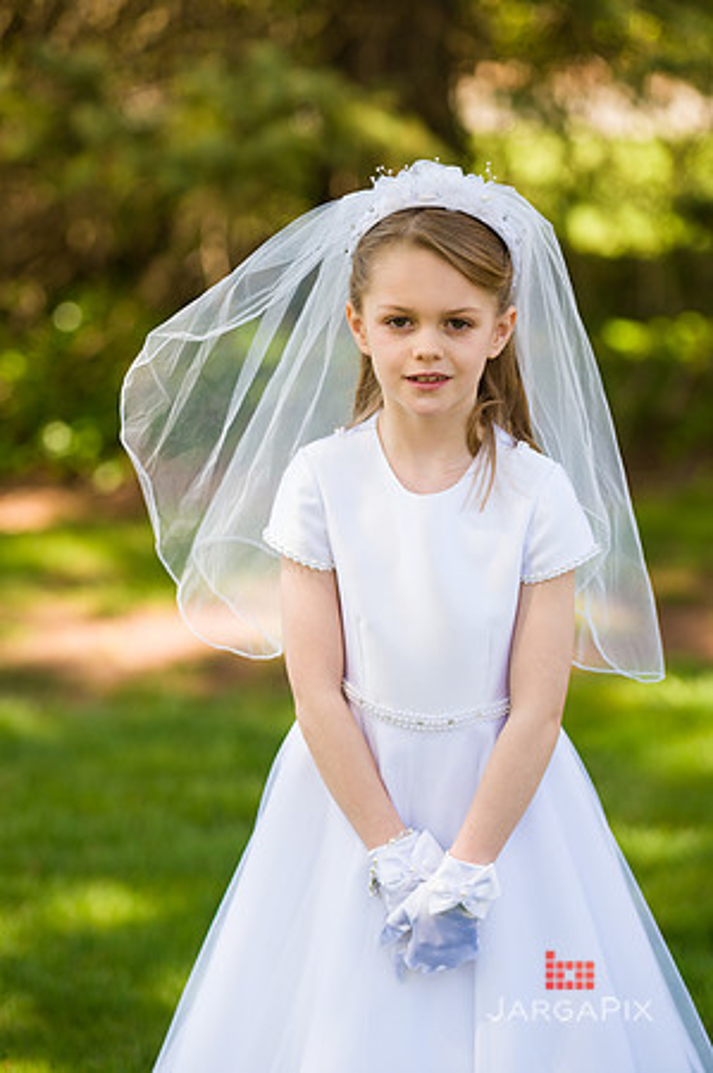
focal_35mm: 125
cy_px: 536
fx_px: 3722
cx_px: 356
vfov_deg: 16.4
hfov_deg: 10.9
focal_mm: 125
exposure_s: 1/800
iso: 200
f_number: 3.2
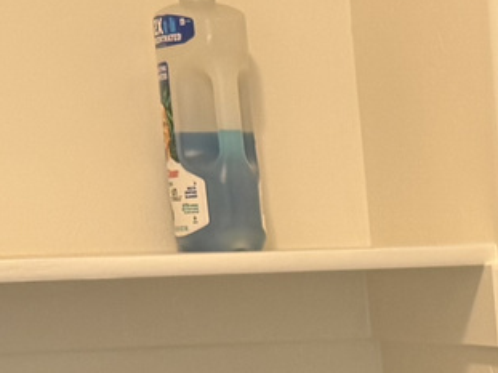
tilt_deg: -13.2
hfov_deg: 11.8
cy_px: 824
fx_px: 2272
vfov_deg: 8.7
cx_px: 829
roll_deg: +2.0
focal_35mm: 158
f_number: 1.78
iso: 125
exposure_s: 1/60
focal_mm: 6.76
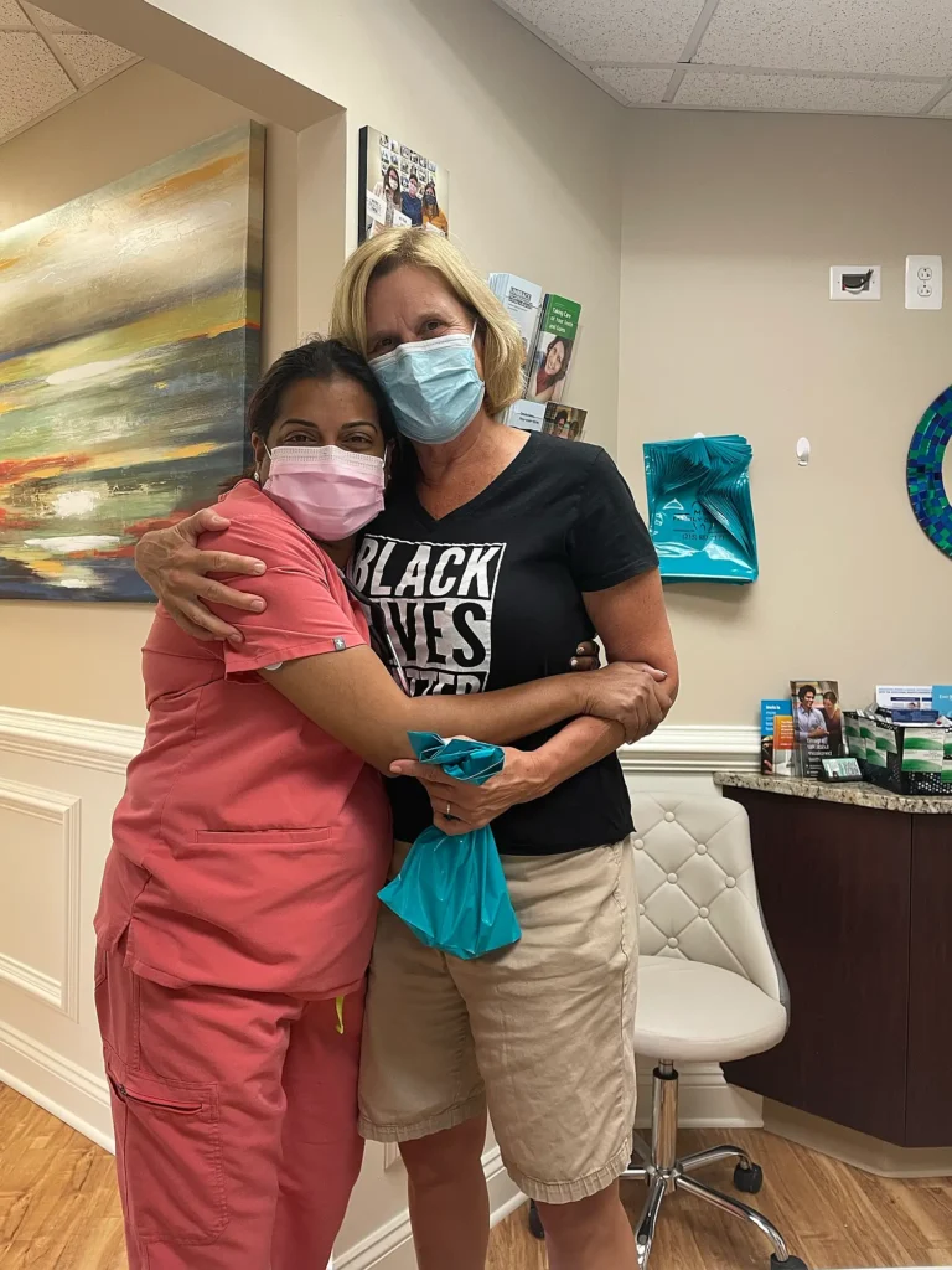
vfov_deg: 67.3
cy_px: 635
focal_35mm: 26
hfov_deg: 53.1
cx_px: 476
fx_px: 953
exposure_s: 1/61
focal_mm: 4.2
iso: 80
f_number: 1.6
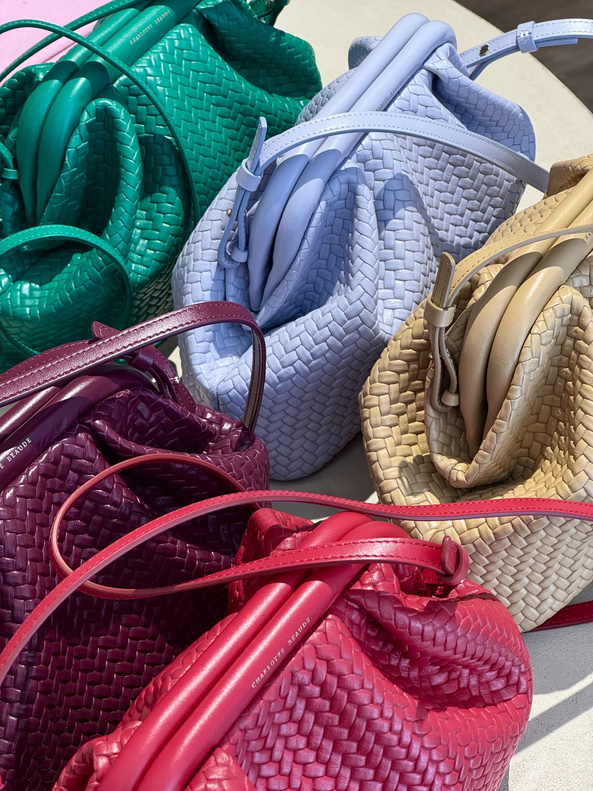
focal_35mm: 77
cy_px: 396
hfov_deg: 19.1
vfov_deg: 25.3
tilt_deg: -41.9
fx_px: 1759
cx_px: 296
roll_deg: +5.1
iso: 160
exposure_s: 1/100
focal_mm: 9
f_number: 2.8
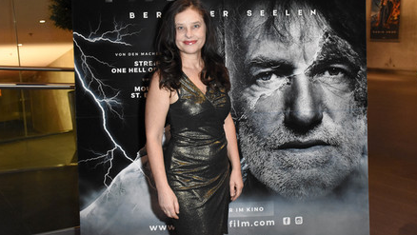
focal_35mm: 42
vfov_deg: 28.3
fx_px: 465
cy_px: 95
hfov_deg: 48.3
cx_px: 211
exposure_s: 1/60
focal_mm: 26
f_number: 6.3
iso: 5000
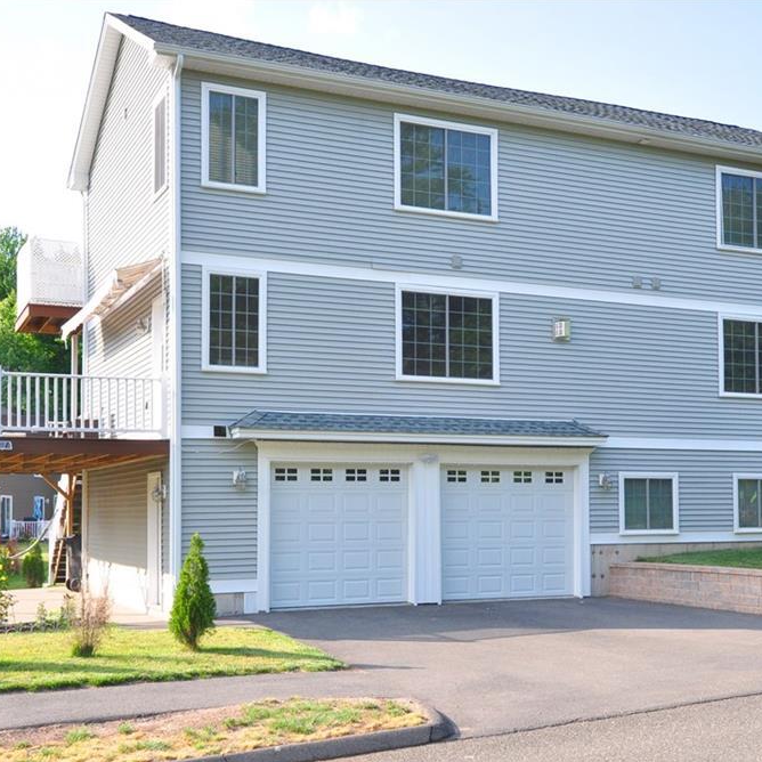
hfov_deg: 42.5
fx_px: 971
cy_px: 384
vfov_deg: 42.8
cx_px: 483
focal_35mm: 39
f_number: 8
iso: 400
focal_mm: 20
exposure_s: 1/200
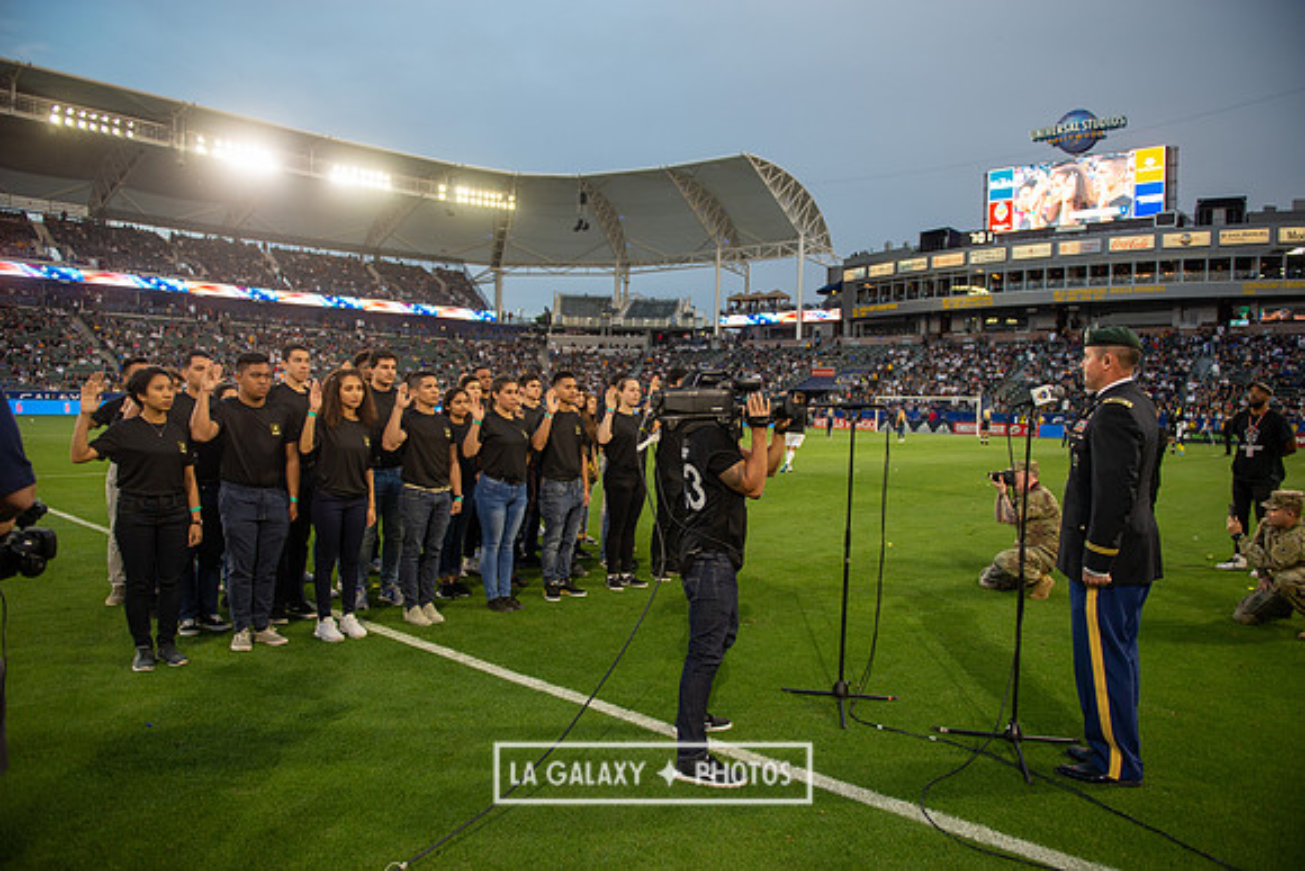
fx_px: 870
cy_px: 436
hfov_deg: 73.7
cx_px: 652
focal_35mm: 24
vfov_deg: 53.2
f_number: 2.8
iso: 400
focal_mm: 24
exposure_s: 1/500
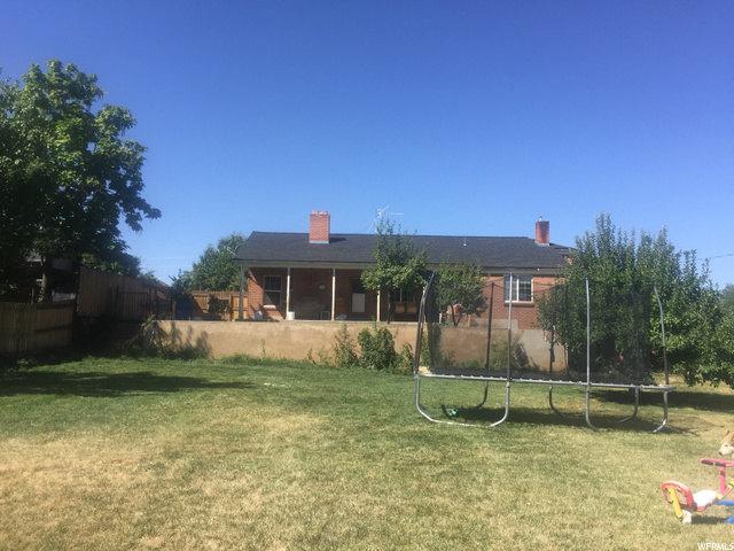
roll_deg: -2.2
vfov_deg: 48.2
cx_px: 367
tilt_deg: +4.8
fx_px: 615
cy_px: 276
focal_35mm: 29
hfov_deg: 61.7
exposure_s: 1/1522
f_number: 2.2
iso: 32
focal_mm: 4.15
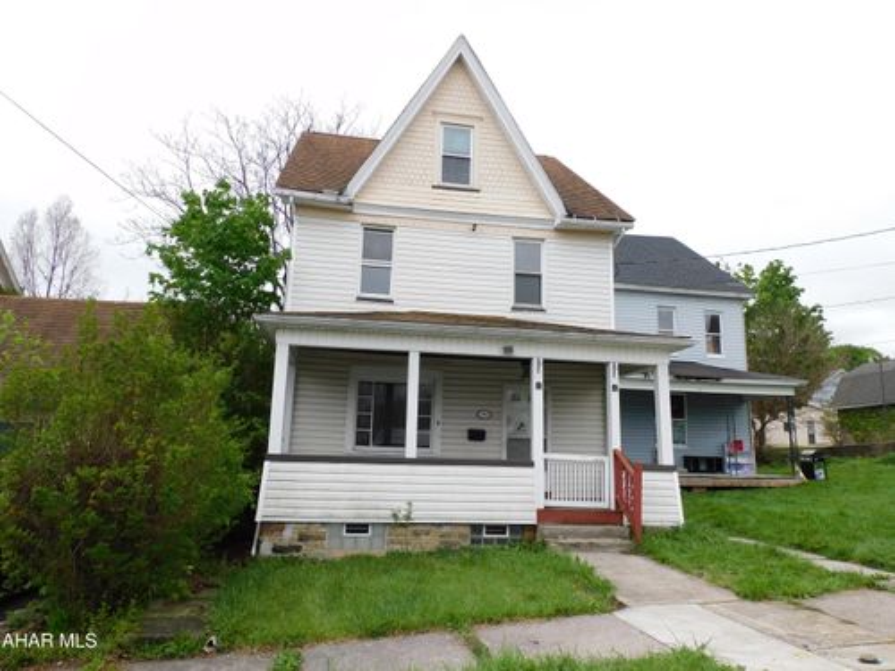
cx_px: 448
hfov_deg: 71.6
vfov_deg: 56.8
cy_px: 336
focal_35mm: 24
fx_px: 621
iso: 125
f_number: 3.3
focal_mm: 4.3
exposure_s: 1/640
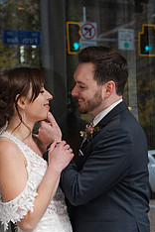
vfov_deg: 20.0
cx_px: 79
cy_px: 191
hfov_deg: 13.6
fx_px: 652
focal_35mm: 101
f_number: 3.5
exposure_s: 1/400
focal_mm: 35
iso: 1000
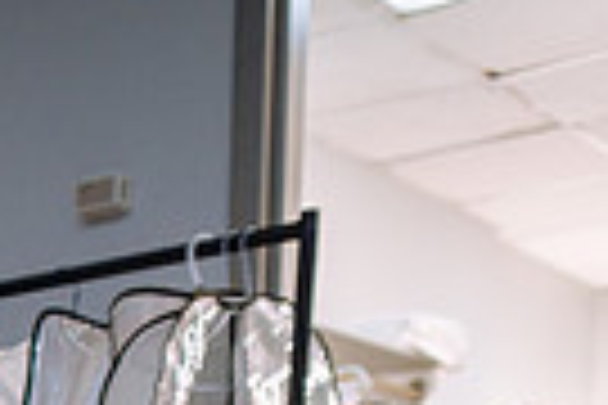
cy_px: 830
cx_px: -626
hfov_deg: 15.4
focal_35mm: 105
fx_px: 1773
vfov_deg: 11.6
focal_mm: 24
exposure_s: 1/320
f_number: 1.4
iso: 1000
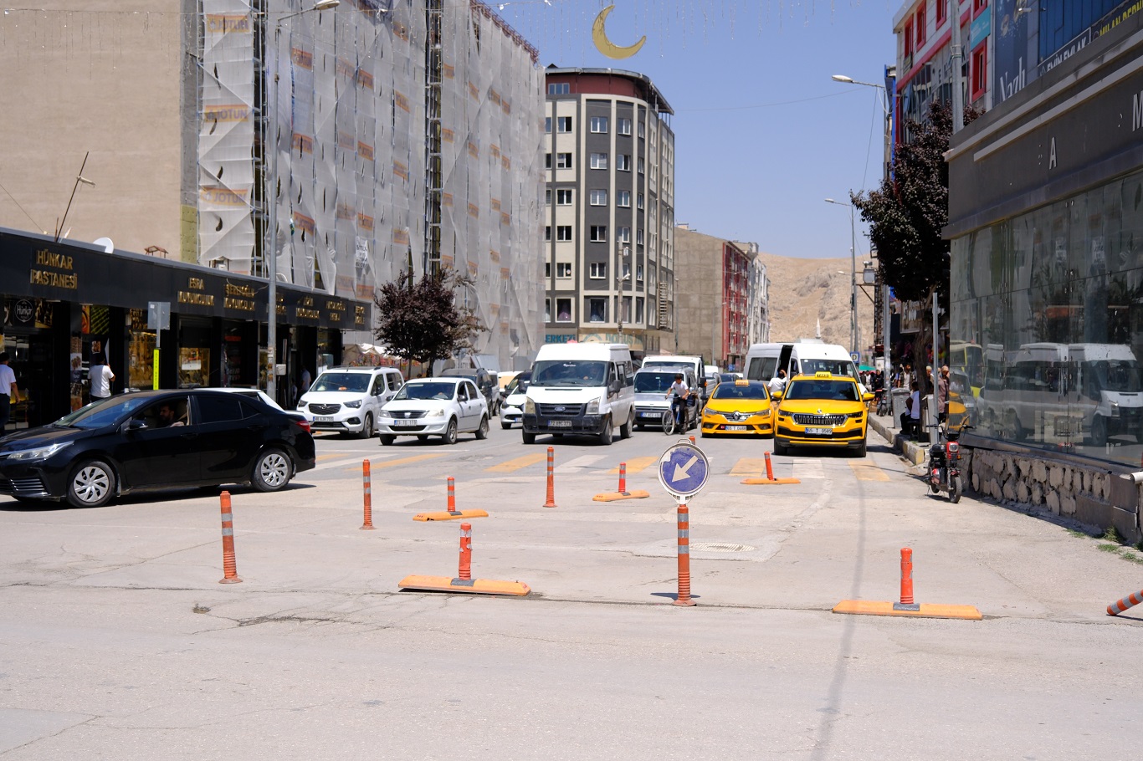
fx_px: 1301
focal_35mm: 41
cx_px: 572
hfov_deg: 47.4
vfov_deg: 32.6
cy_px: 380
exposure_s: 1/3200
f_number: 4
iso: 400
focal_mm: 27.5
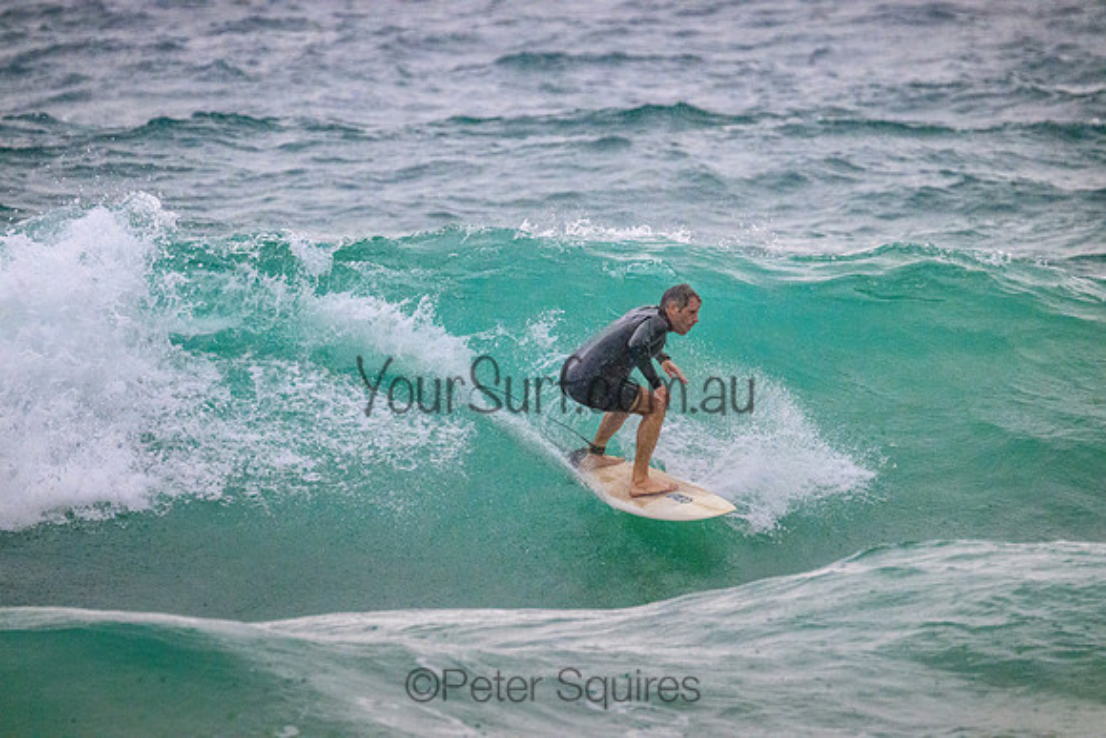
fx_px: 18437
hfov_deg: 3.4
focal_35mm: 600
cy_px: 369
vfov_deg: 2.3
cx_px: 553
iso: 9000
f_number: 11
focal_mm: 600
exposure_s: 1/2000
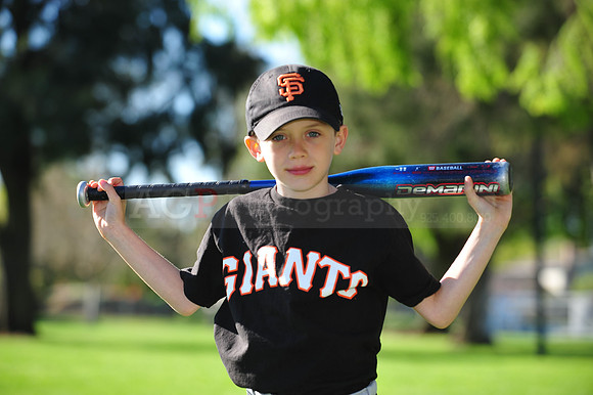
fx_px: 2222
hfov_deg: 15.2
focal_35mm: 135
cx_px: 296
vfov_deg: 10.1
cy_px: 198
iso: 200
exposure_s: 1/400
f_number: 5
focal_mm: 135
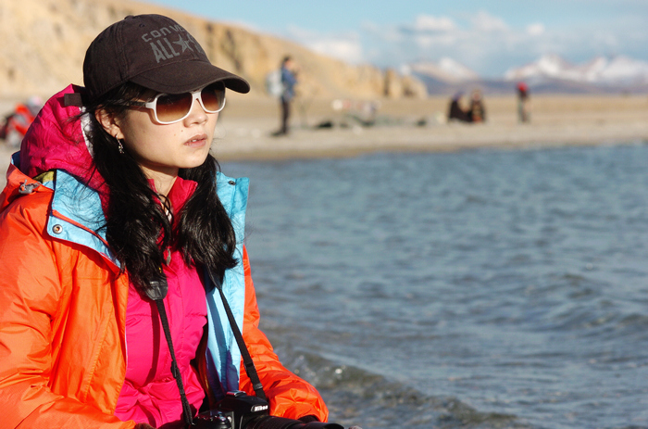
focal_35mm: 128
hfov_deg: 16.1
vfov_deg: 10.7
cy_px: 214
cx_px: 324
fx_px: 2289
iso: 200
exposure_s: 1/800
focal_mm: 85
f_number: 6
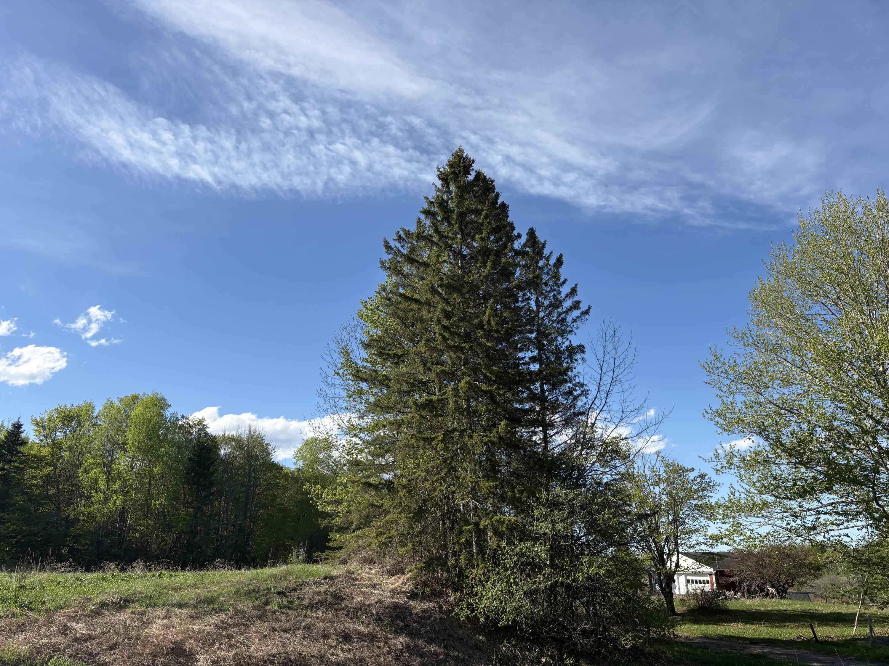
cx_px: 444
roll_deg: +1.3
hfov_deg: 67.3
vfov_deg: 53.1
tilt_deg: +18.4
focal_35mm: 26
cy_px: 333
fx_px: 668
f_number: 1.6
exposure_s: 1/2639
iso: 50
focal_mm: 5.96
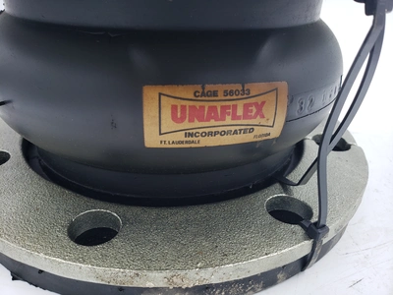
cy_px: 148
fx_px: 295
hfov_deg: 67.3
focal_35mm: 26
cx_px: 196
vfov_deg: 53.1
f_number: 2.4
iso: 100
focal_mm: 4.3
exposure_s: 1/120
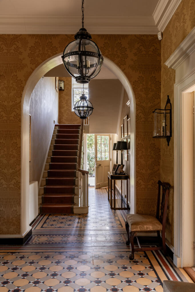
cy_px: 146
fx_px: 244
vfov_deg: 61.9
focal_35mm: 30
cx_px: 98
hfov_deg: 43.6
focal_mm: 30
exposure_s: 1/13
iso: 250
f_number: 10
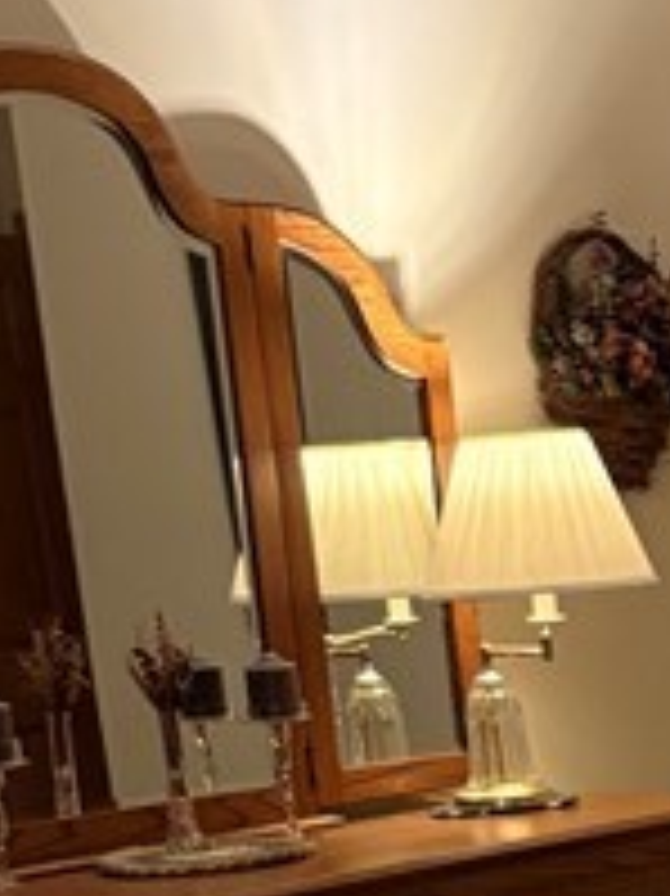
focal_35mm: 134
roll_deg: +3.6
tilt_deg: -10.1
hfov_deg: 10.4
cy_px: 1045
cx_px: 1241
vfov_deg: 14.3
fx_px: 3462
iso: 400
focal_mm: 5.96
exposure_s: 1/60
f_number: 1.6
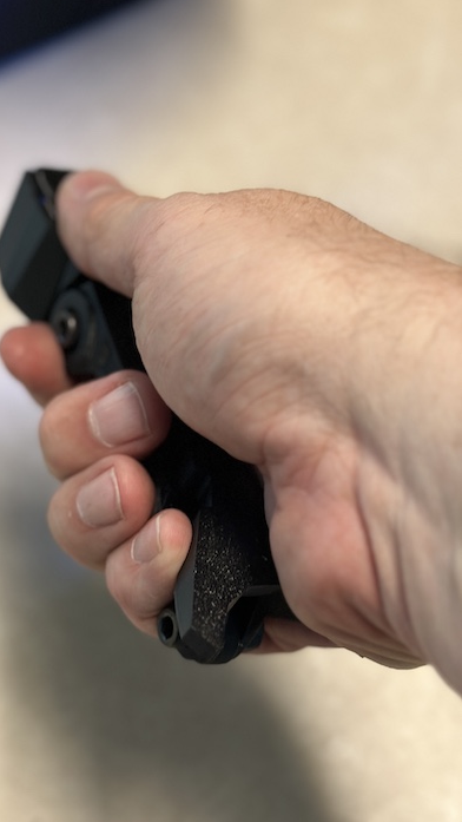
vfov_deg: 30.1
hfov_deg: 17.0
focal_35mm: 70
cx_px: 52
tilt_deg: -57.6
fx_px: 1525
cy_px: 365
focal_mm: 6.86
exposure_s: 1/60
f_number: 1.78
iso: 200
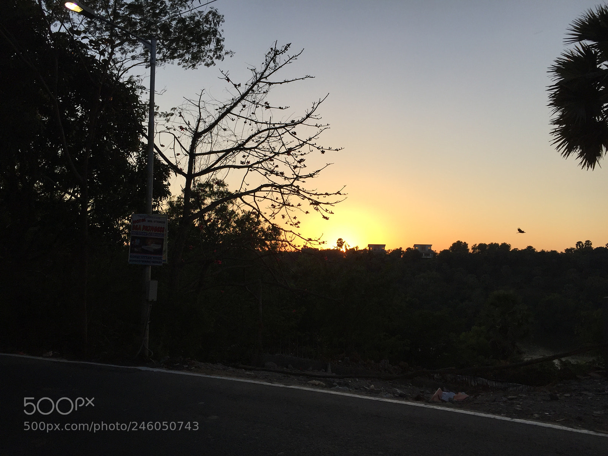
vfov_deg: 48.2
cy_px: 228
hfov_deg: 61.7
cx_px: 304
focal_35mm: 29
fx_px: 509
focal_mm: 4.15
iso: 32
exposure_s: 1/842
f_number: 2.2
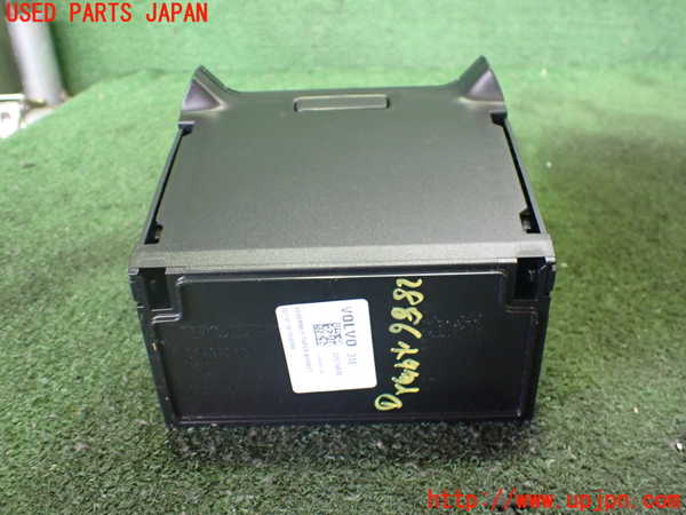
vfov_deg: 46.8
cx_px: 343
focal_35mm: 30
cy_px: 258
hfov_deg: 60.0
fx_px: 595
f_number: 2.3
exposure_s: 1/40
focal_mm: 5.4
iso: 800
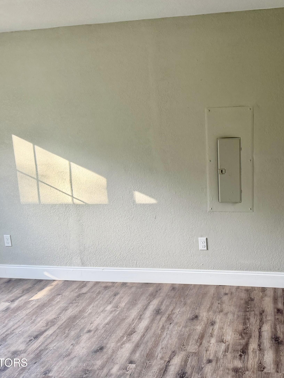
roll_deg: +3.0
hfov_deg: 41.9
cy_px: 186
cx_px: 205
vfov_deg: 55.4
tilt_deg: -9.6
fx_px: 361
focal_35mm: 33
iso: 160
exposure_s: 1/186
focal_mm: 6.76
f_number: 1.78
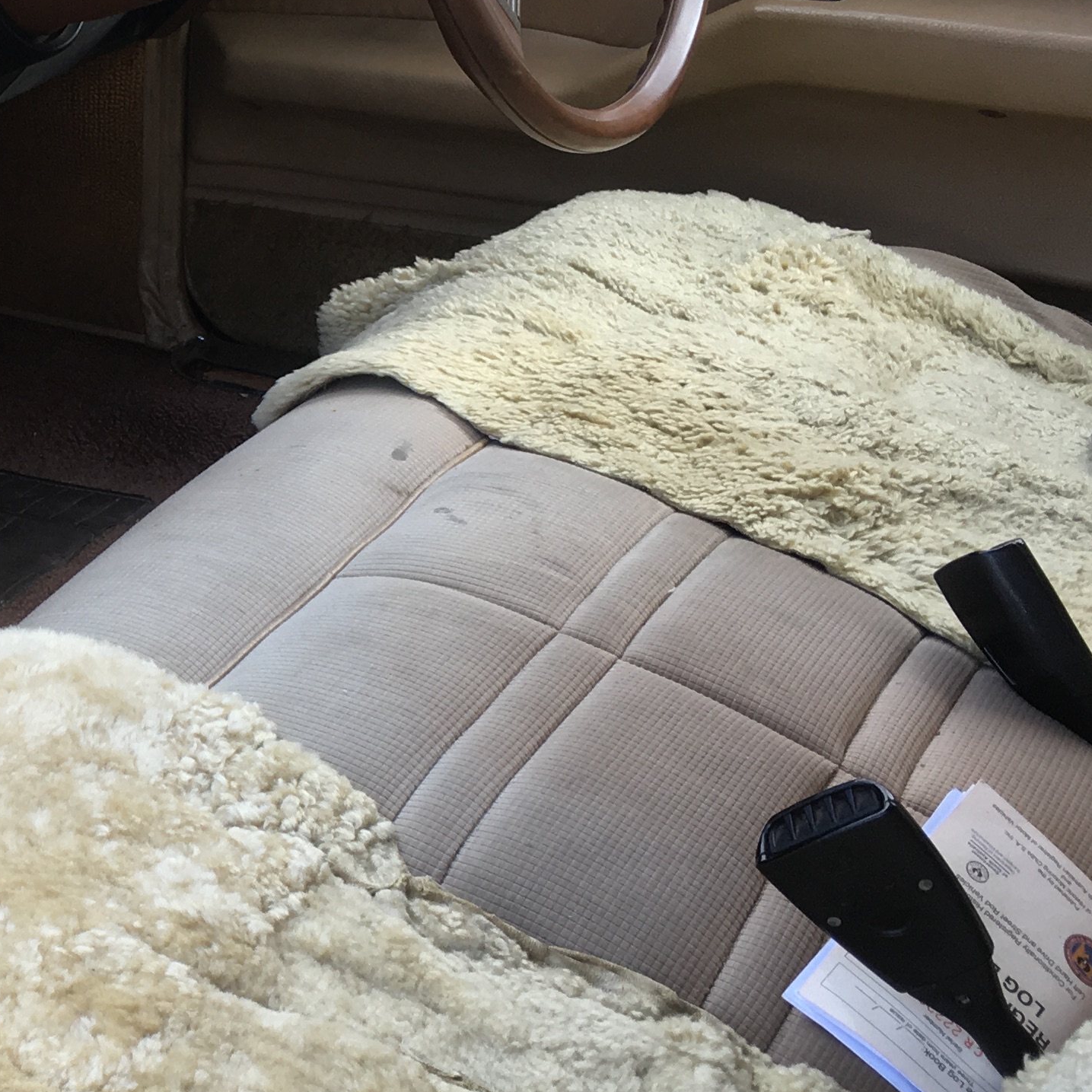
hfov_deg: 22.1
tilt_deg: -26.3
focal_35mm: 72
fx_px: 2570
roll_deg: +2.1
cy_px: 581
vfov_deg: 24.0
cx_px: -240
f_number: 2.2
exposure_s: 1/107
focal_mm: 4.15
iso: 25
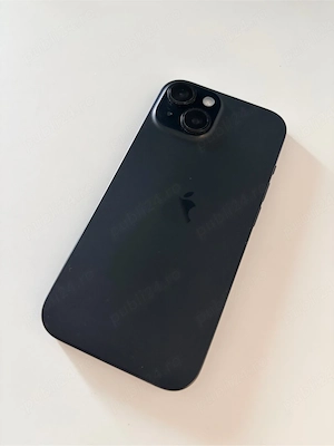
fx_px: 334
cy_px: 223
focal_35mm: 26
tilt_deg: -69.0
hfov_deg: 53.1
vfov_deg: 67.3
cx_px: 167
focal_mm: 5.96
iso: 500
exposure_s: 1/50
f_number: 1.6
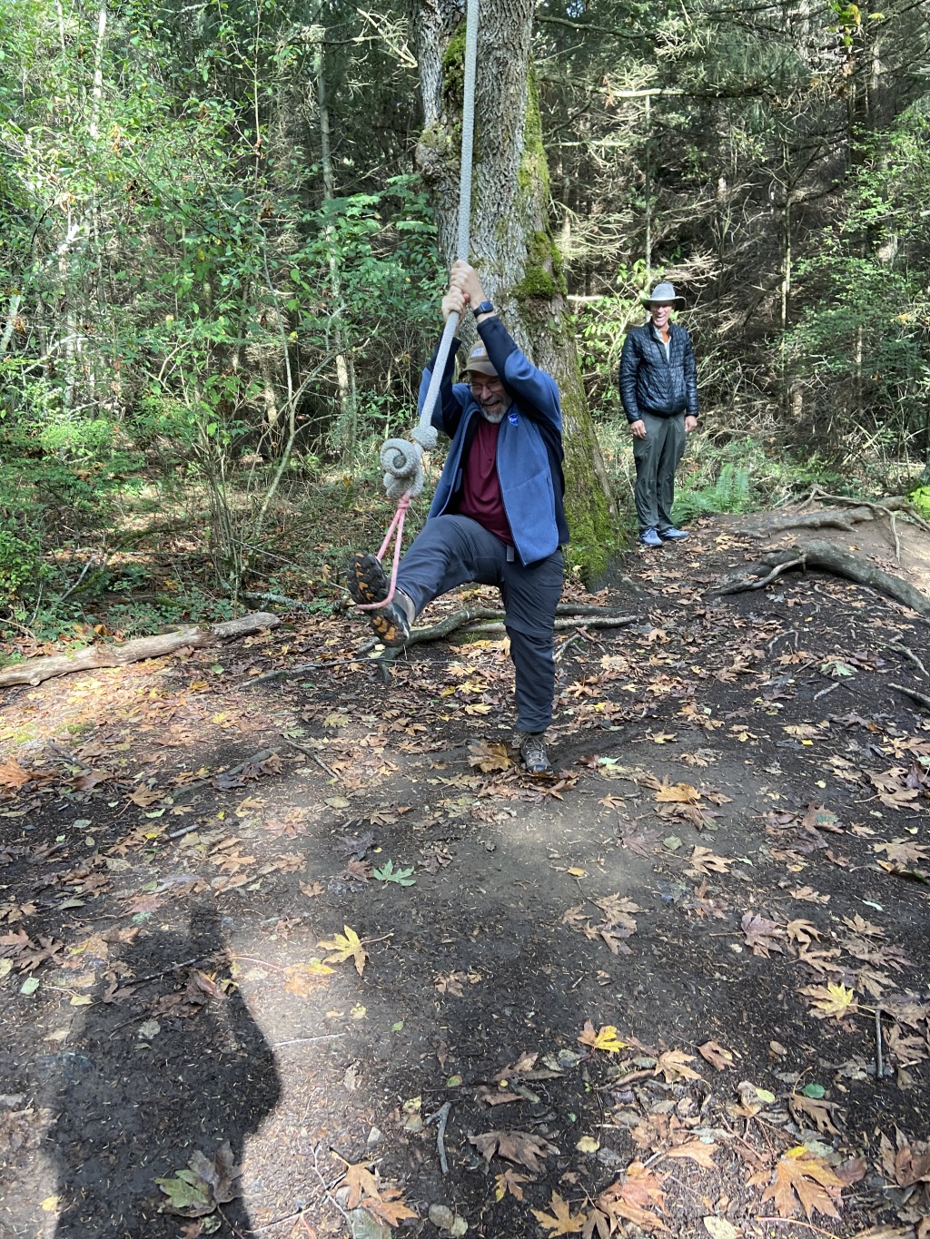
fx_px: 931
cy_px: 620
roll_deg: +1.3
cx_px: 465
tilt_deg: -7.1
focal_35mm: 26
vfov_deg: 67.3
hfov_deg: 53.1
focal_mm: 4.25
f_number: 1.8
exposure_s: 1/95
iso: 125
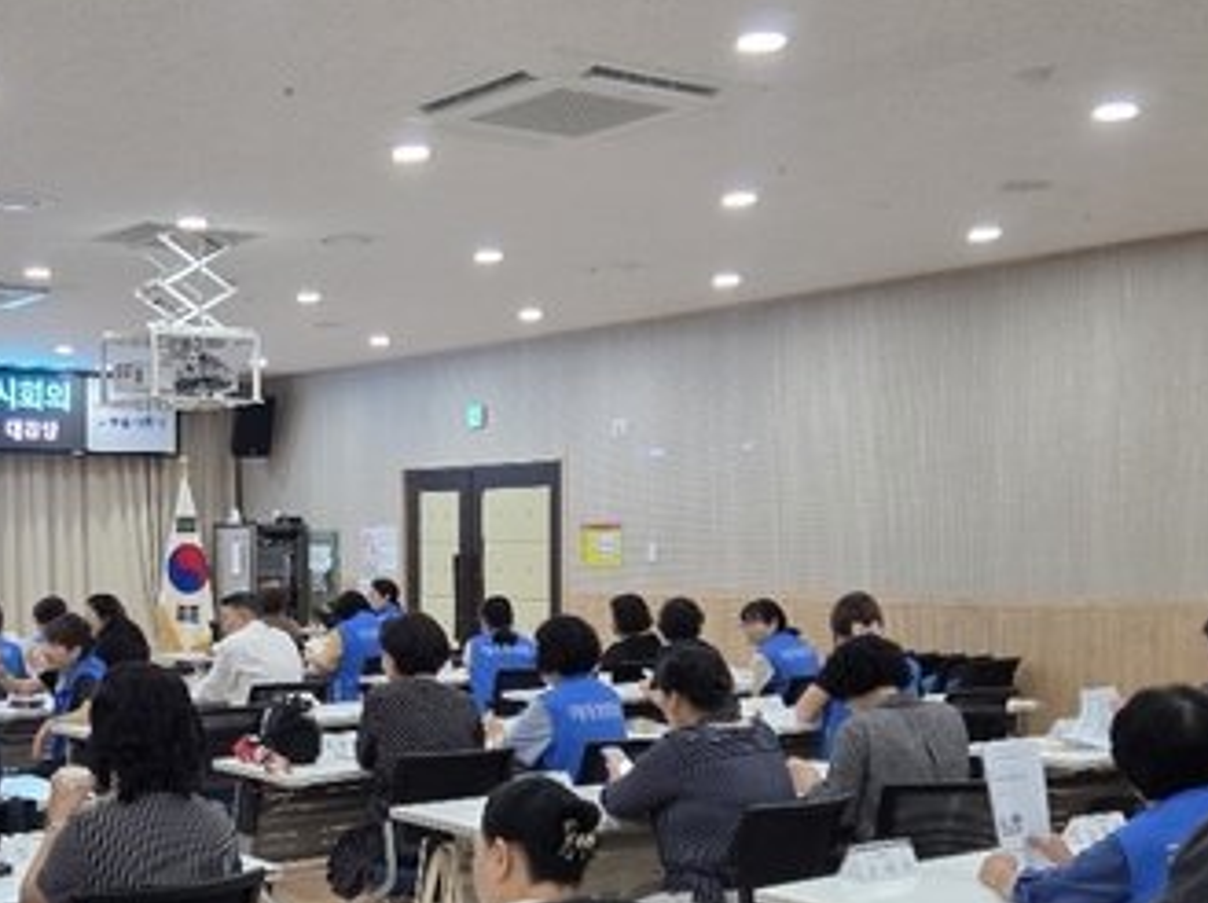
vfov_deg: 29.3
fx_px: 1708
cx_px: 319
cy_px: 644
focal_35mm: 49
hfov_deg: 38.1
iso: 160
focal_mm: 5.4
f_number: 1.8
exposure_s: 1/120
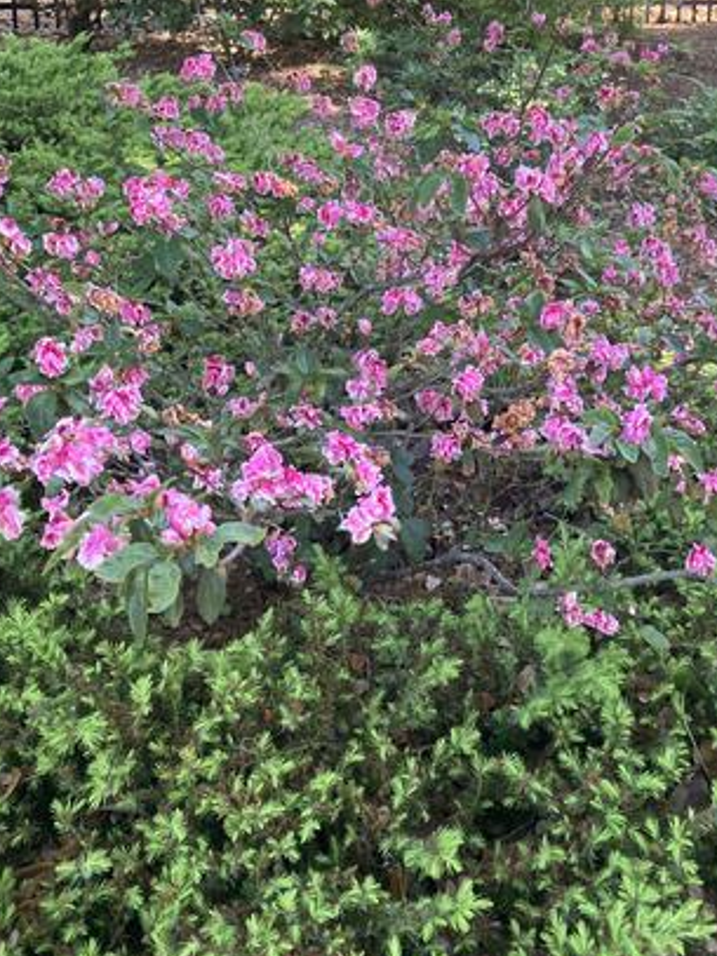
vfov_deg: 41.7
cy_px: 240
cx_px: 451
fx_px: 1216
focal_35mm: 44
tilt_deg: -14.1
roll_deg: -0.8
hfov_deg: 32.7
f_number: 1.8
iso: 64
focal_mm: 3.99
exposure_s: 1/121
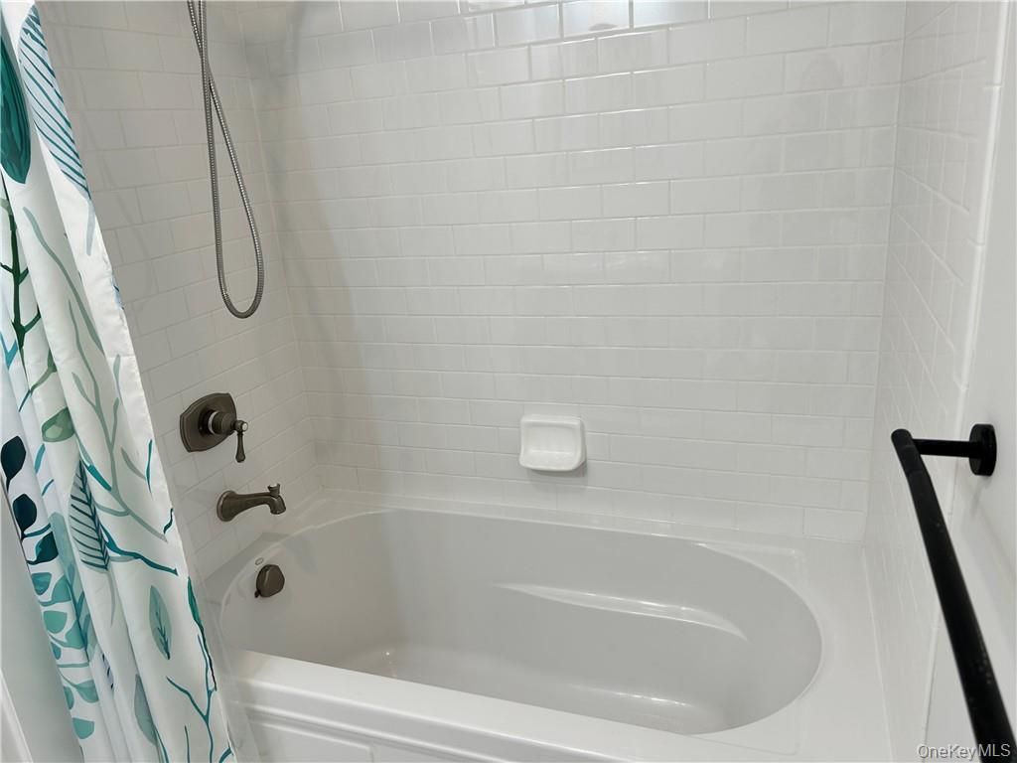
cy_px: 382
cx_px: 508
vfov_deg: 53.1
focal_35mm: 26
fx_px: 764
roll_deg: +5.2
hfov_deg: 67.3
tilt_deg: -18.5
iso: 50
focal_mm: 5.7
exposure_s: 1/120
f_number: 1.5
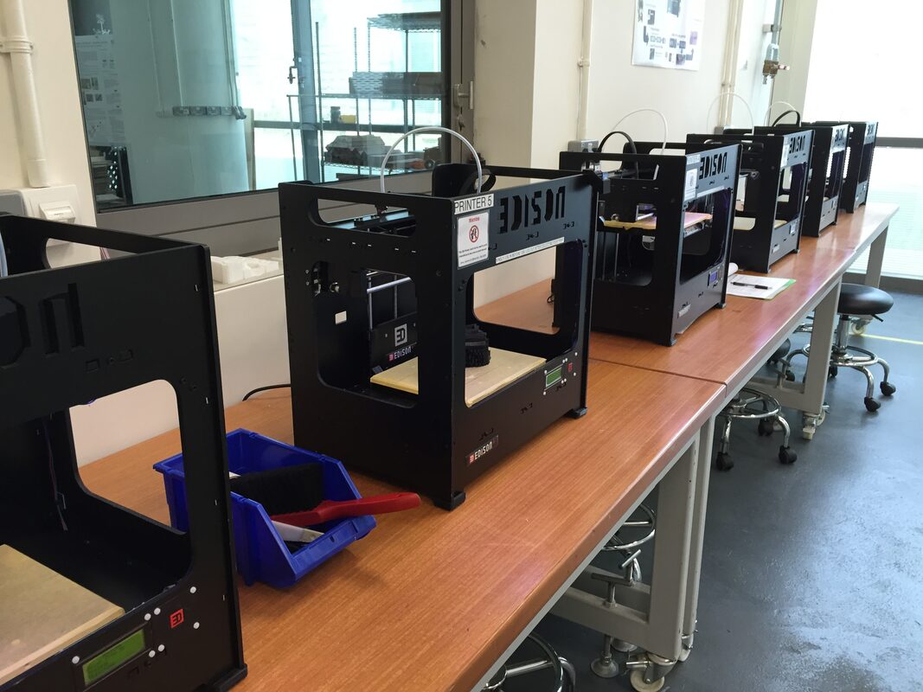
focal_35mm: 29
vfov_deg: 48.2
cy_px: 346
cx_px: 462
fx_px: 773
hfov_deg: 61.7
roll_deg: -1.4
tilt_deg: -15.1
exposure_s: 1/30
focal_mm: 4.15
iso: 40
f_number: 2.2
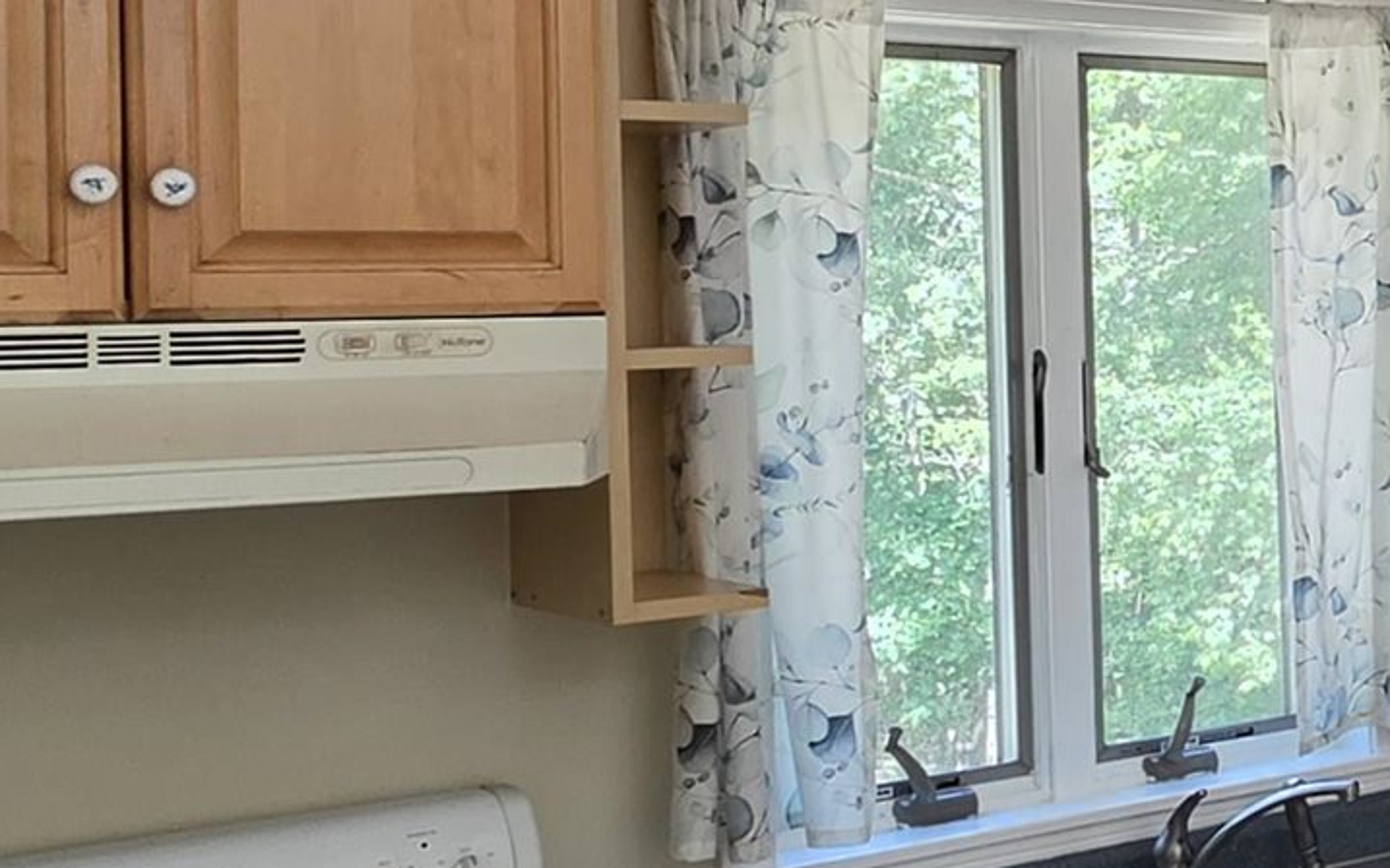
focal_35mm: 59
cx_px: 1890
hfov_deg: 27.6
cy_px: 339
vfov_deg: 22.0
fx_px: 2235
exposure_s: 1/120
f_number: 1.9
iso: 125
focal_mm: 2.2
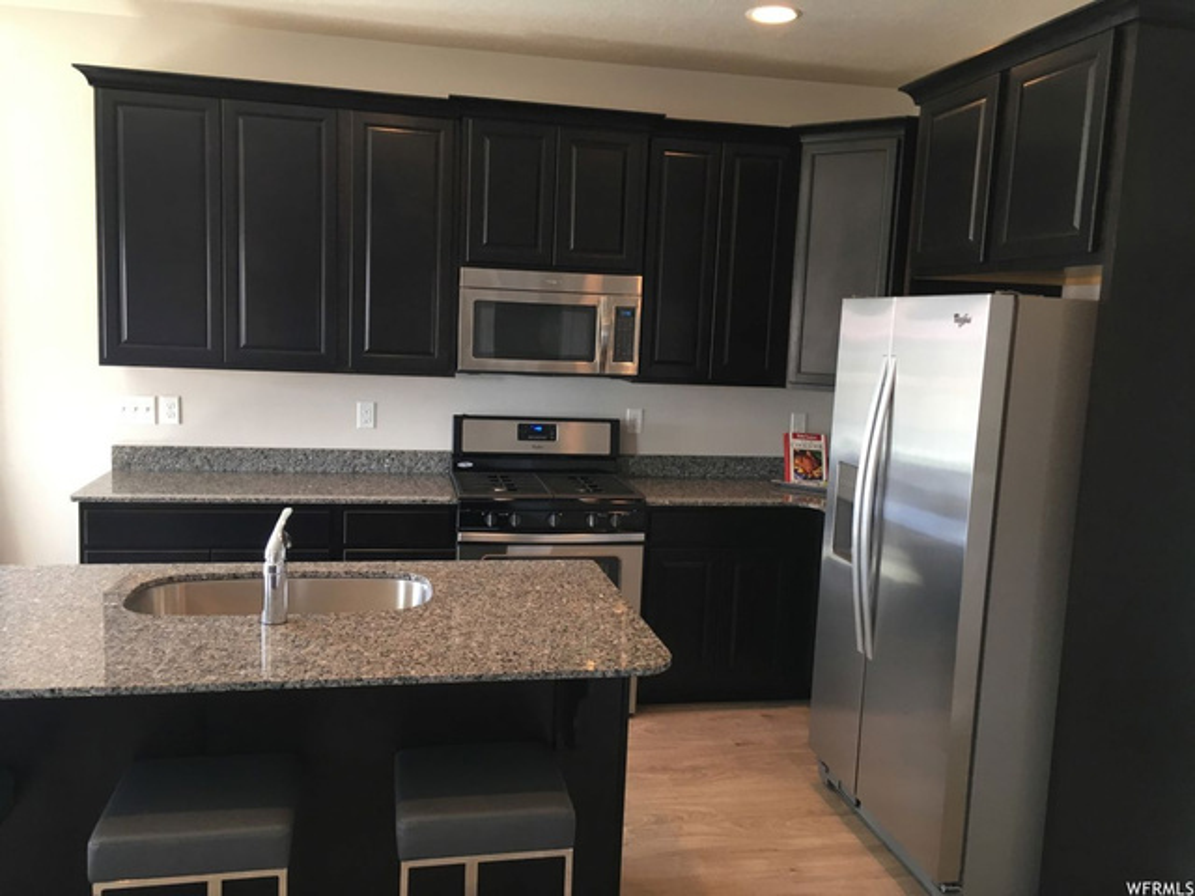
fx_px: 1001
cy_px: 448
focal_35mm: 29
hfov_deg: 61.7
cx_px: 598
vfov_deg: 48.2
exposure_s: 1/30
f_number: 2.2
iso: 80
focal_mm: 4.15
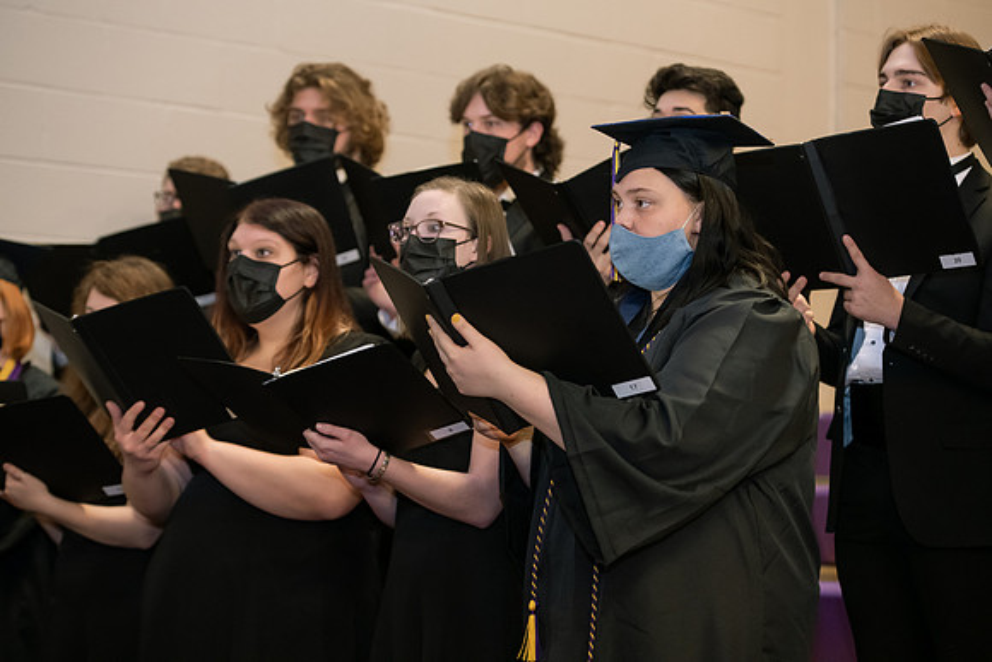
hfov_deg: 22.1
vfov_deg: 14.9
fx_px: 2536
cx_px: 496
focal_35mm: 92
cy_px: 331
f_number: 3.5
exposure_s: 1/200
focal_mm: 92
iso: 2000
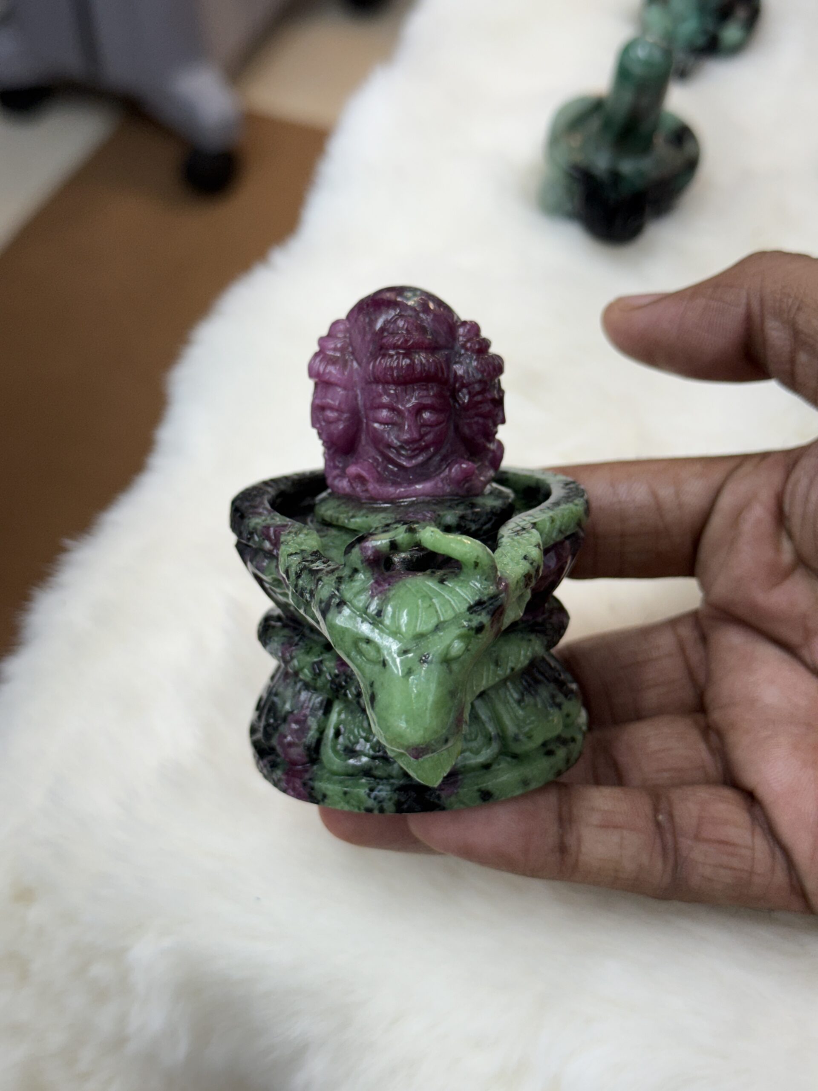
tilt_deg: -47.3
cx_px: 409
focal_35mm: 48
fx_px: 1512
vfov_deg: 39.7
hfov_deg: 30.3
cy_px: 546
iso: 50
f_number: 1.78
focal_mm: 6.76
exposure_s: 1/140
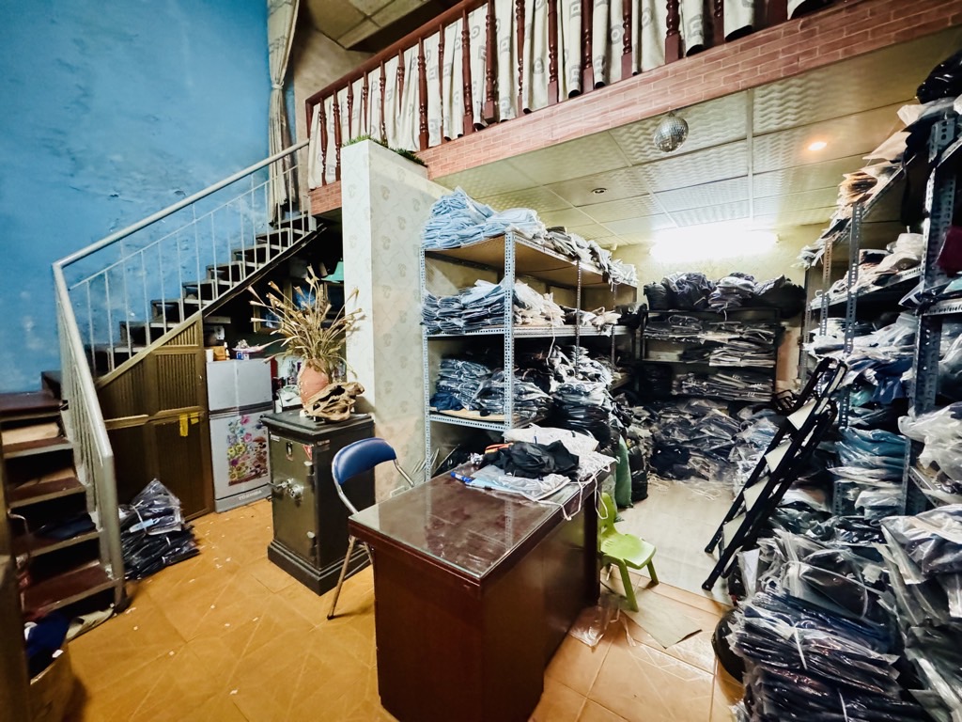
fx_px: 389
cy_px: 361
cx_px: 481
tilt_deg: -3.7
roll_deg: +0.9
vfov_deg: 85.7
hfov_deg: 102.1
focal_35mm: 14
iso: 1250
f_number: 2.2
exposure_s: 1/50
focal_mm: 2.22
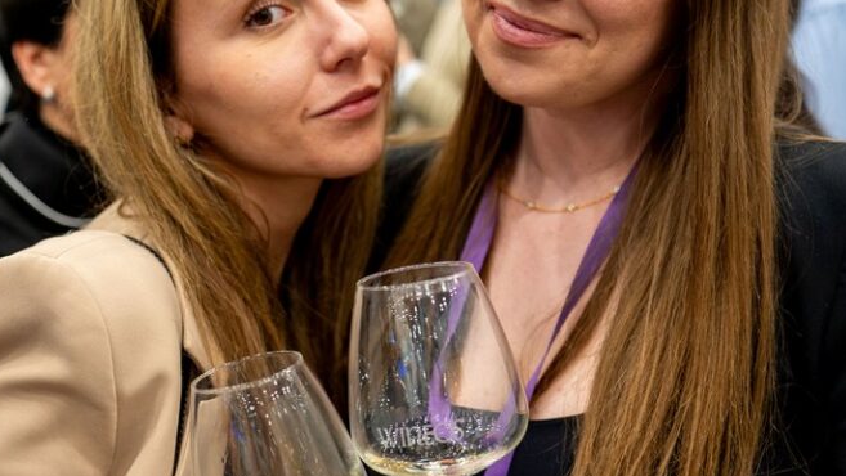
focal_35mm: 77
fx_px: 1728
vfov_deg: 15.6
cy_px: 358
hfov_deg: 27.5
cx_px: 359
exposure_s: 1/160
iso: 1250
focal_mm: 42
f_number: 2.8
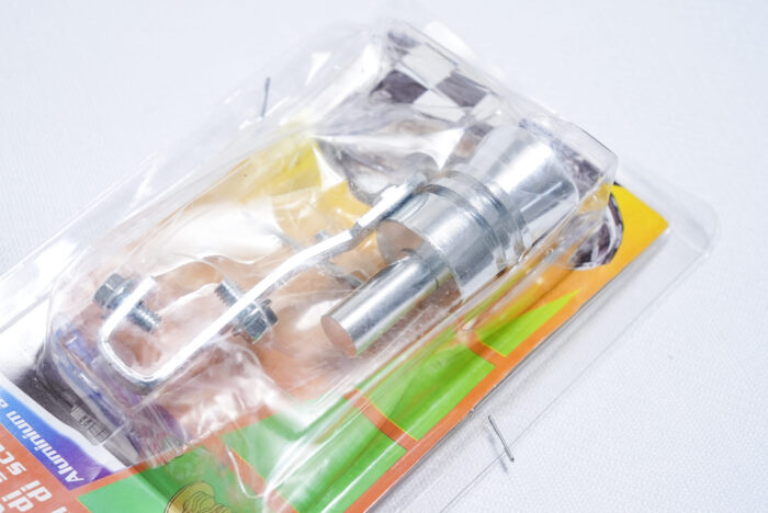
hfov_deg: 28.8
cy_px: 256
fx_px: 1495
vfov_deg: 19.5
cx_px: 384
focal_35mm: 70
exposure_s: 1/160
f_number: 10
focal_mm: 70
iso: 3200
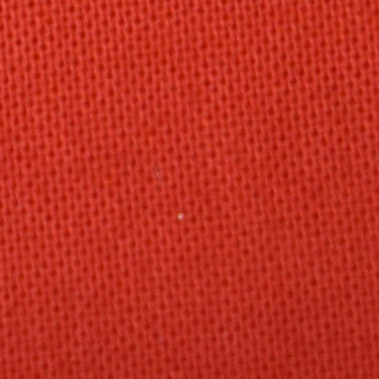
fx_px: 4942
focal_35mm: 399
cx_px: -984
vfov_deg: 4.3
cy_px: -617
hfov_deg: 4.2
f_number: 5
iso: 800
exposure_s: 1/60
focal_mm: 38
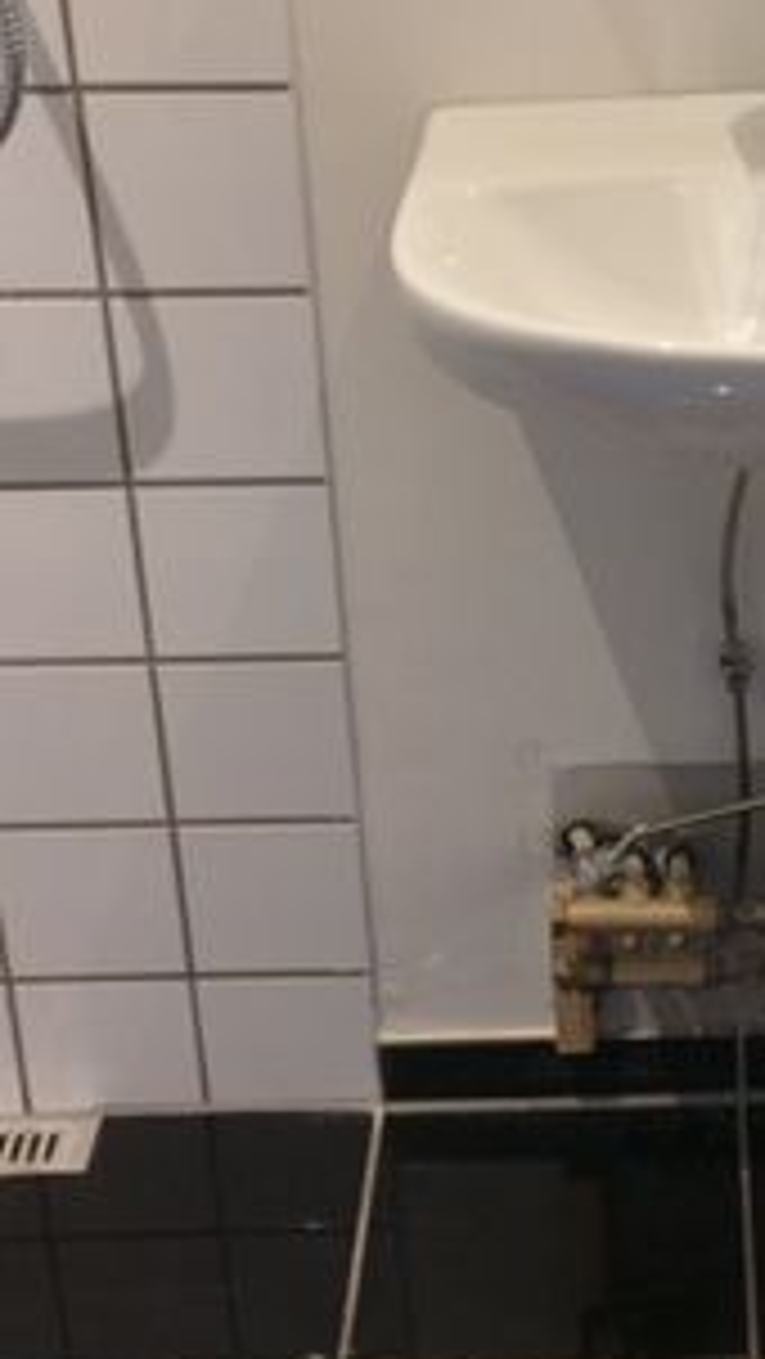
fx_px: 2415
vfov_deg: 31.4
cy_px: 558
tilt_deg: -28.7
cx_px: 648
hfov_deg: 17.8
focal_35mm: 67
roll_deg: +1.1
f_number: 2.2
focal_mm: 4.15
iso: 125
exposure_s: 1/33
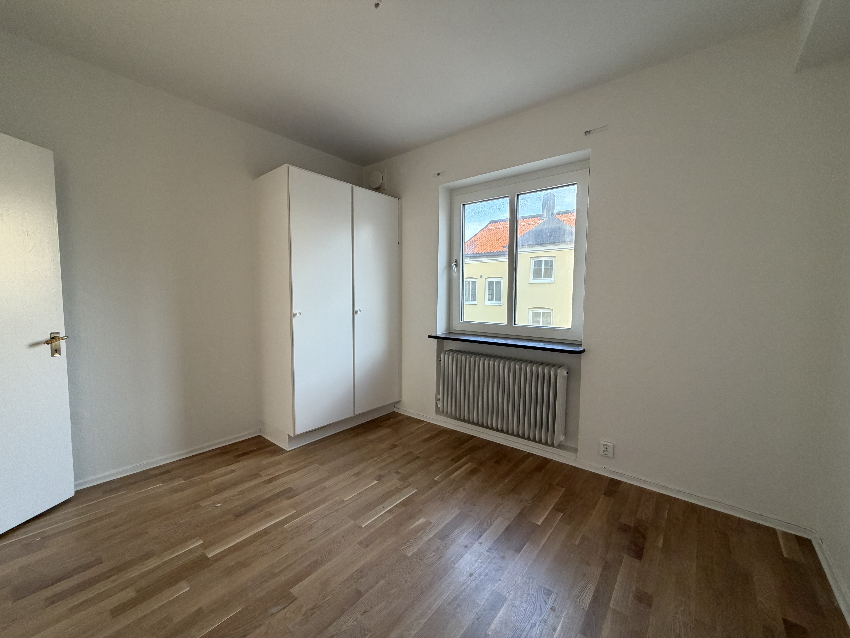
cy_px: 319
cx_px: 425
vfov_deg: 85.7
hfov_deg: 102.1
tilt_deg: -3.7
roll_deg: -0.2
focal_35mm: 14
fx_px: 344
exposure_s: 1/121
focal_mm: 2.22
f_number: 2.2
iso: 250
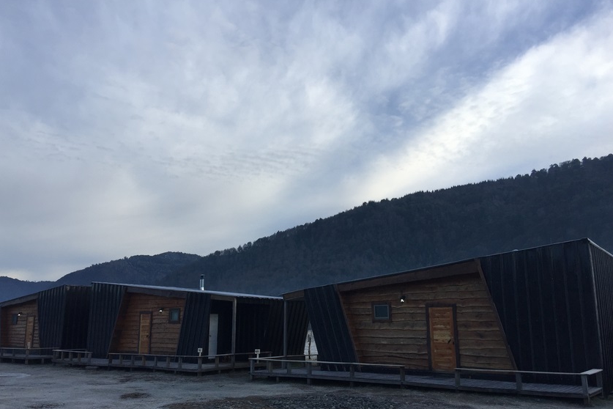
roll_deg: +0.8
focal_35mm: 31
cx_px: 302
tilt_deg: +11.1
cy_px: 228
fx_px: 528
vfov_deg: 42.3
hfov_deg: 60.3
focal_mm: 4.15
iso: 32
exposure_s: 1/732
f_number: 2.2
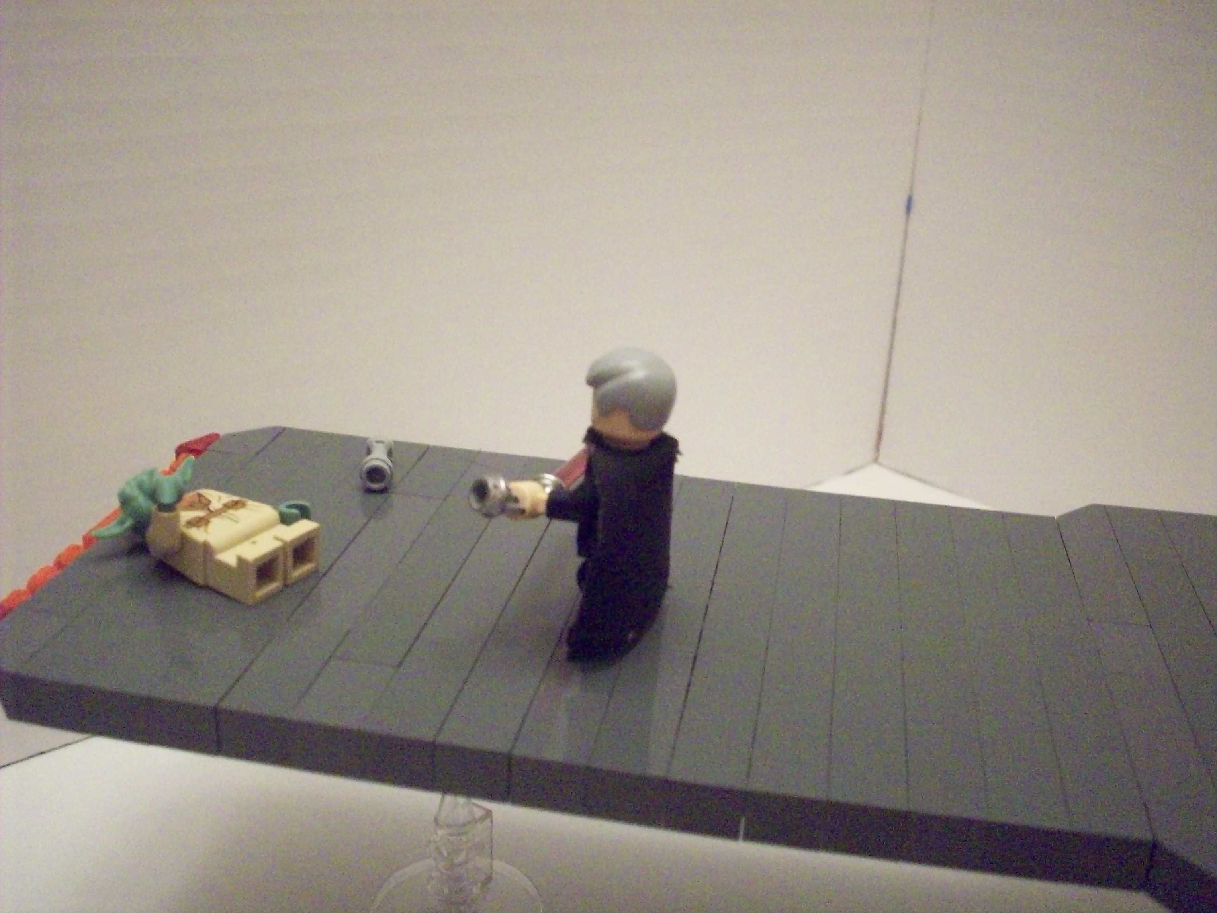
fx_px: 1301
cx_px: 608
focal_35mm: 37
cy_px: 456
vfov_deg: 38.7
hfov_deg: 50.1
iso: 800
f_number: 2.8
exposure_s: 1/45.4
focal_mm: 6.2
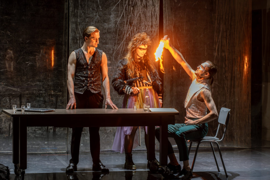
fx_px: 937
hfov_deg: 16.4
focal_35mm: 125
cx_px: 135
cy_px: 90
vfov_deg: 11.0
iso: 2500
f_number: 5
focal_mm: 125
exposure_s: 1/125
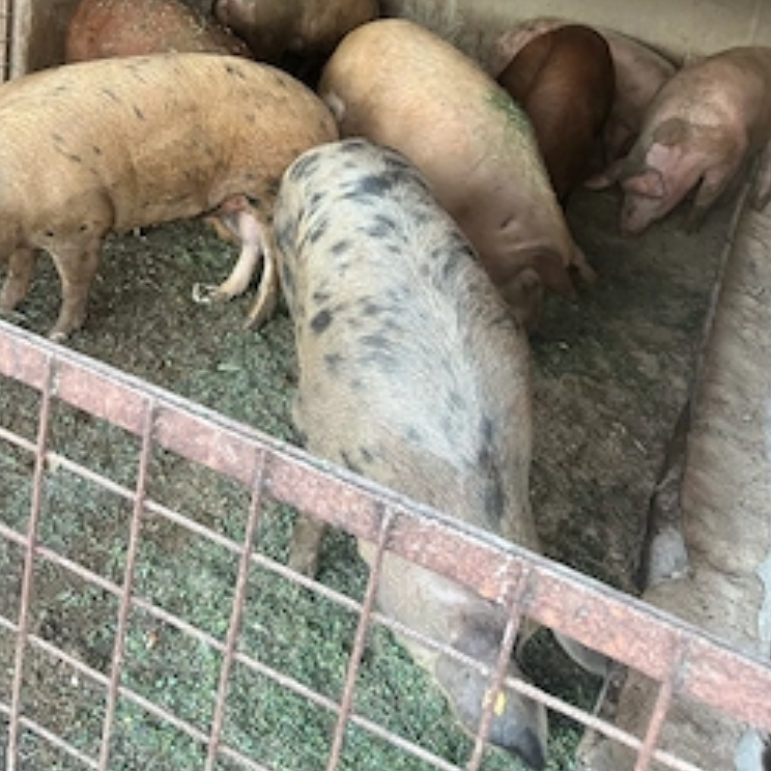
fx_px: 932
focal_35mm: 37
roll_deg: -9.5
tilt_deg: -19.6
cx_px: 376
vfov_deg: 43.1
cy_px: 168
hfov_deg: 44.9
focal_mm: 5.7
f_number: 1.5
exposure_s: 1/60
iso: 320
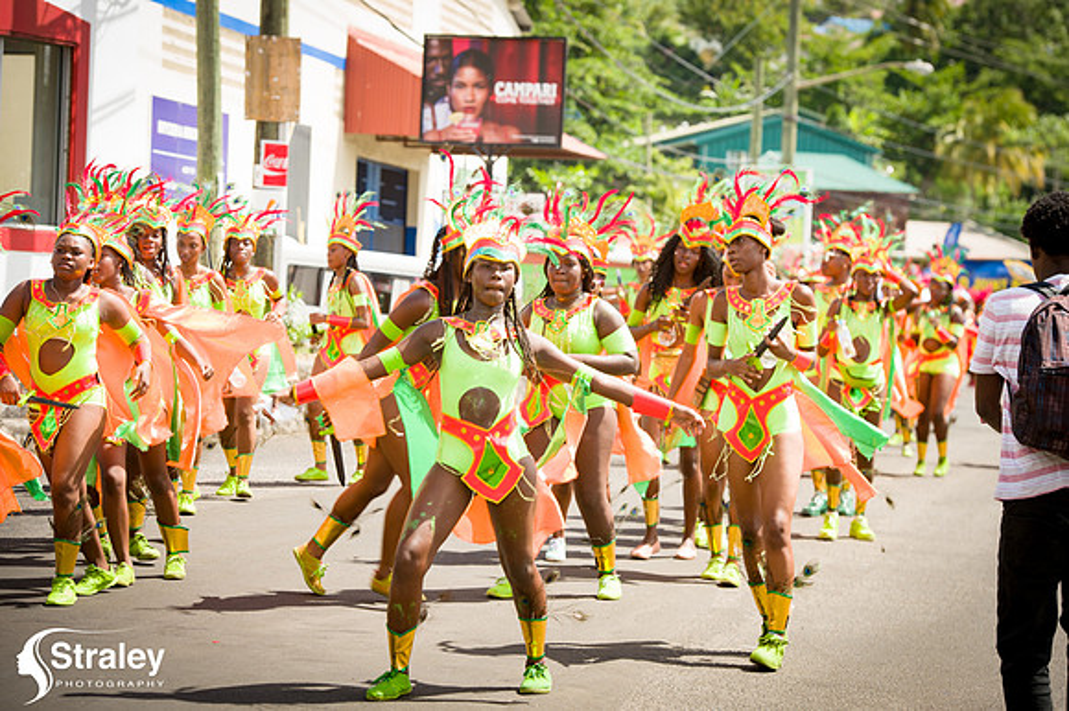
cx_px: 534
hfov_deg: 19.5
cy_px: 356
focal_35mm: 105
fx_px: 3116
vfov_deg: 13.0
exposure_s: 1/160
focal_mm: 105
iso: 100
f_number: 6.3
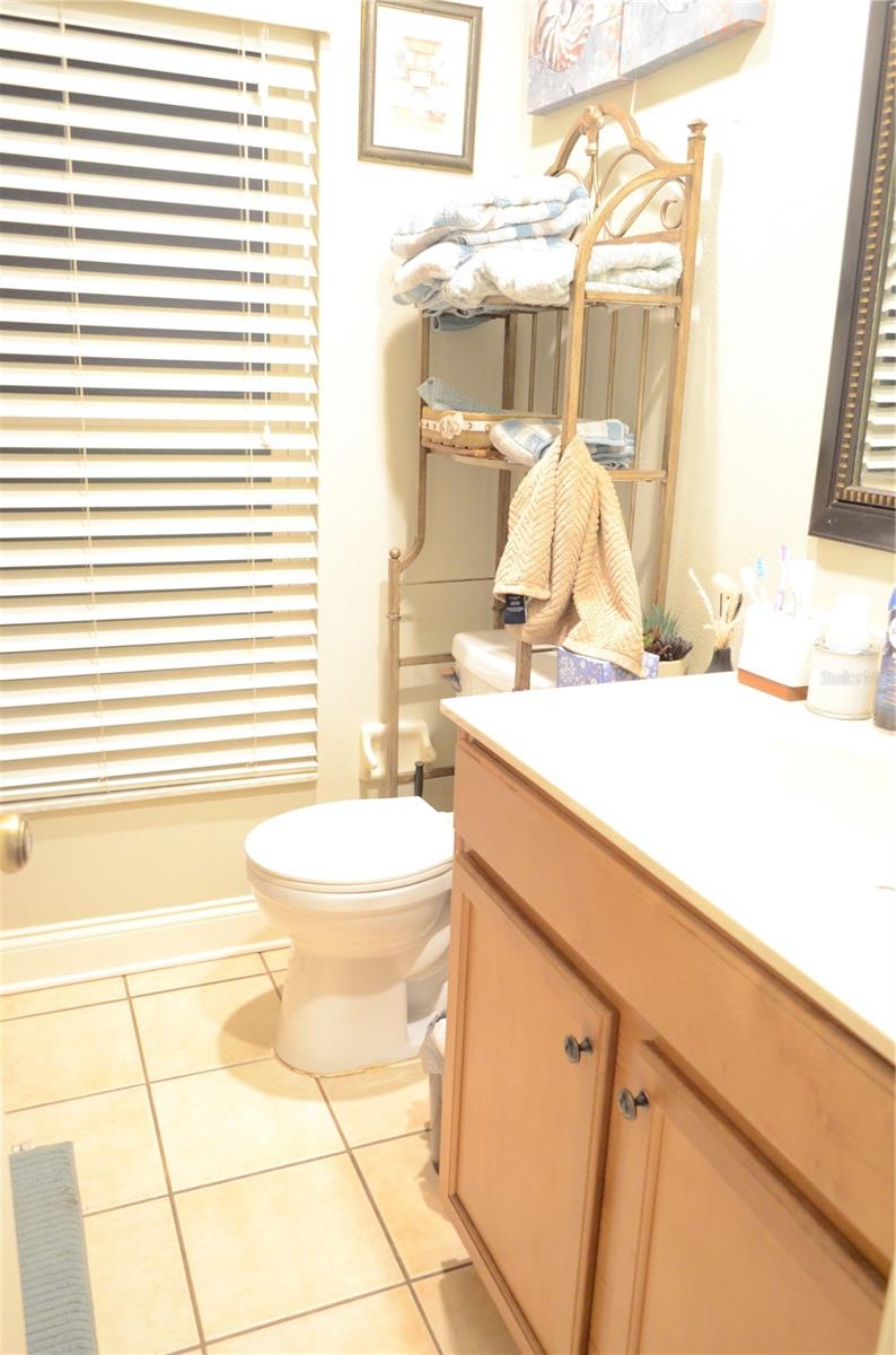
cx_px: 448
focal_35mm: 27
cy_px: 678
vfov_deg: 67.5
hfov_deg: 47.7
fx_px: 1013
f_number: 3.5
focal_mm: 18
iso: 3200
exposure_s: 1/20
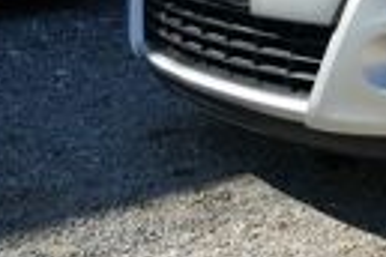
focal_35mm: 93
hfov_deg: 18.6
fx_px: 997
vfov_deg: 13.2
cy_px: -209
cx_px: 625
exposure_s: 1/1300
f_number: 2.8
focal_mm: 9.12
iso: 125
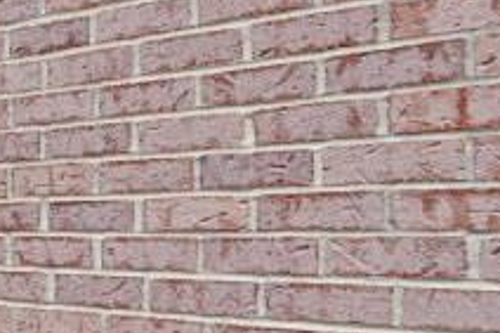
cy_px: 227
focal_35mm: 99
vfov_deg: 13.8
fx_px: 1374
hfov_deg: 11.0
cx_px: -1054
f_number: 6.3
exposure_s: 1/320
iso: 100
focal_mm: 14
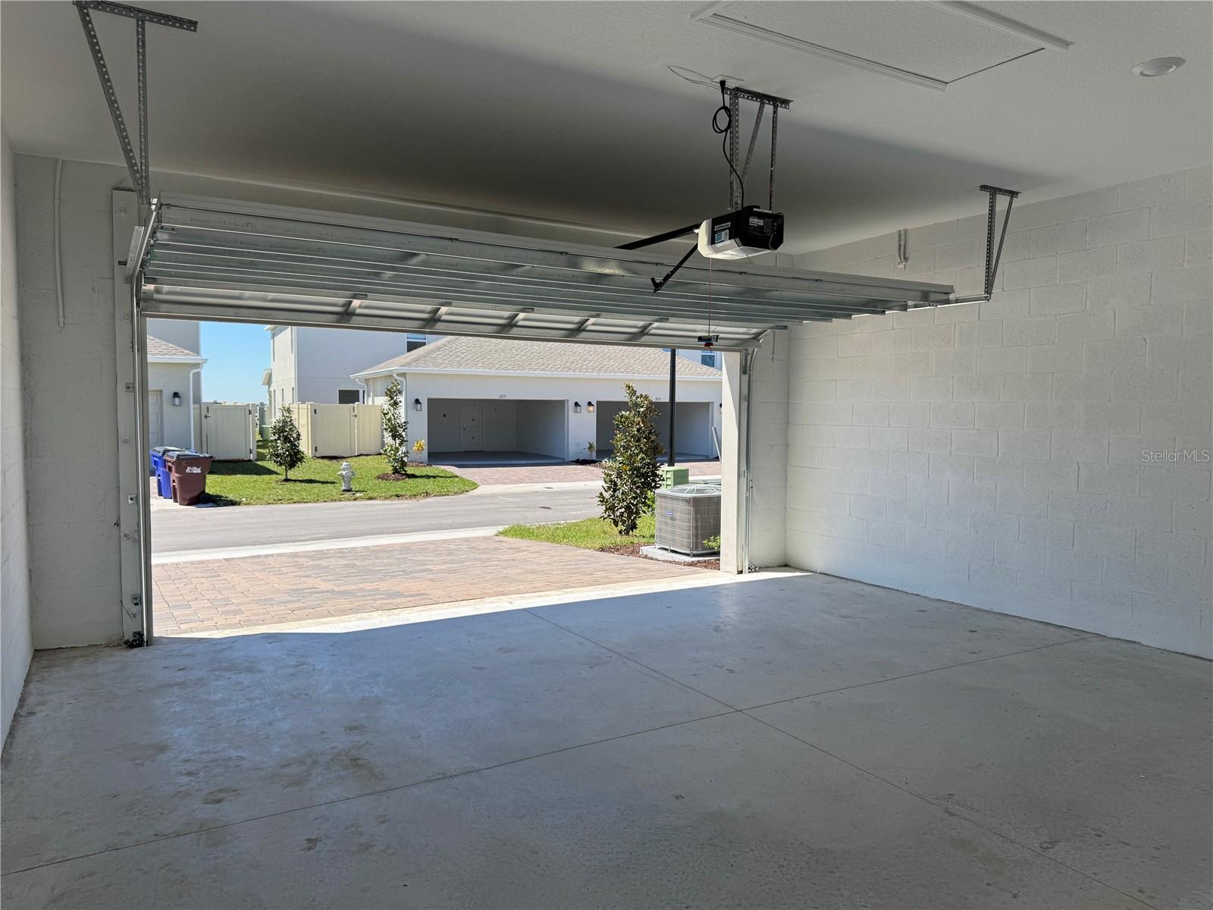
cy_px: 455
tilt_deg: -4.2
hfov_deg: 71.6
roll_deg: -0.2
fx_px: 841
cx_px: 606
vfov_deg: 56.8
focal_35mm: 24
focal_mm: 6.76
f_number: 1.78
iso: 80
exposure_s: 1/2331
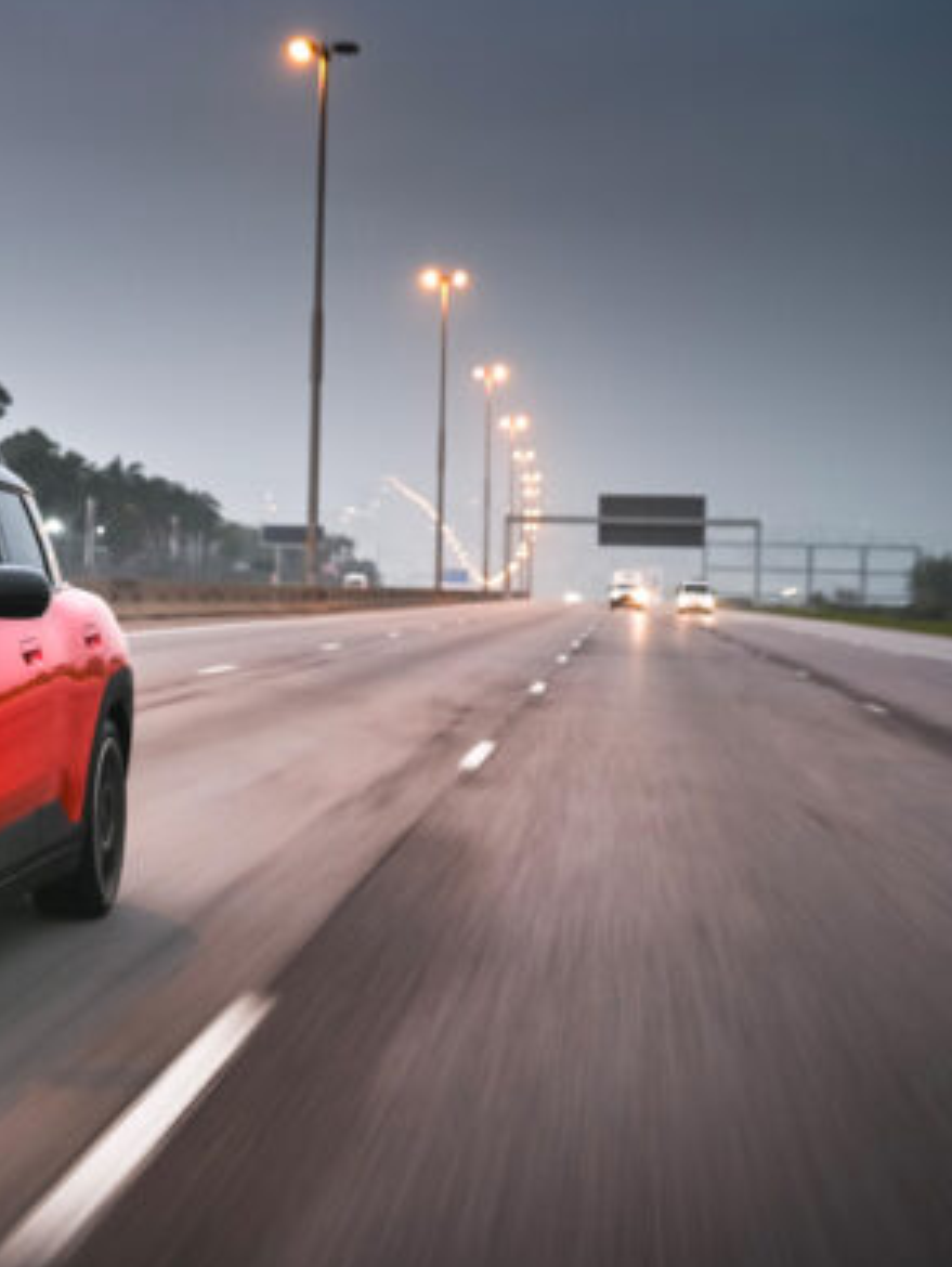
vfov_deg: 27.7
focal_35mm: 70
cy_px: 528
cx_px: -192
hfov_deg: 19.8
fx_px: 2564
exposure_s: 1/25
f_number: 4
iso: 160
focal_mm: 37
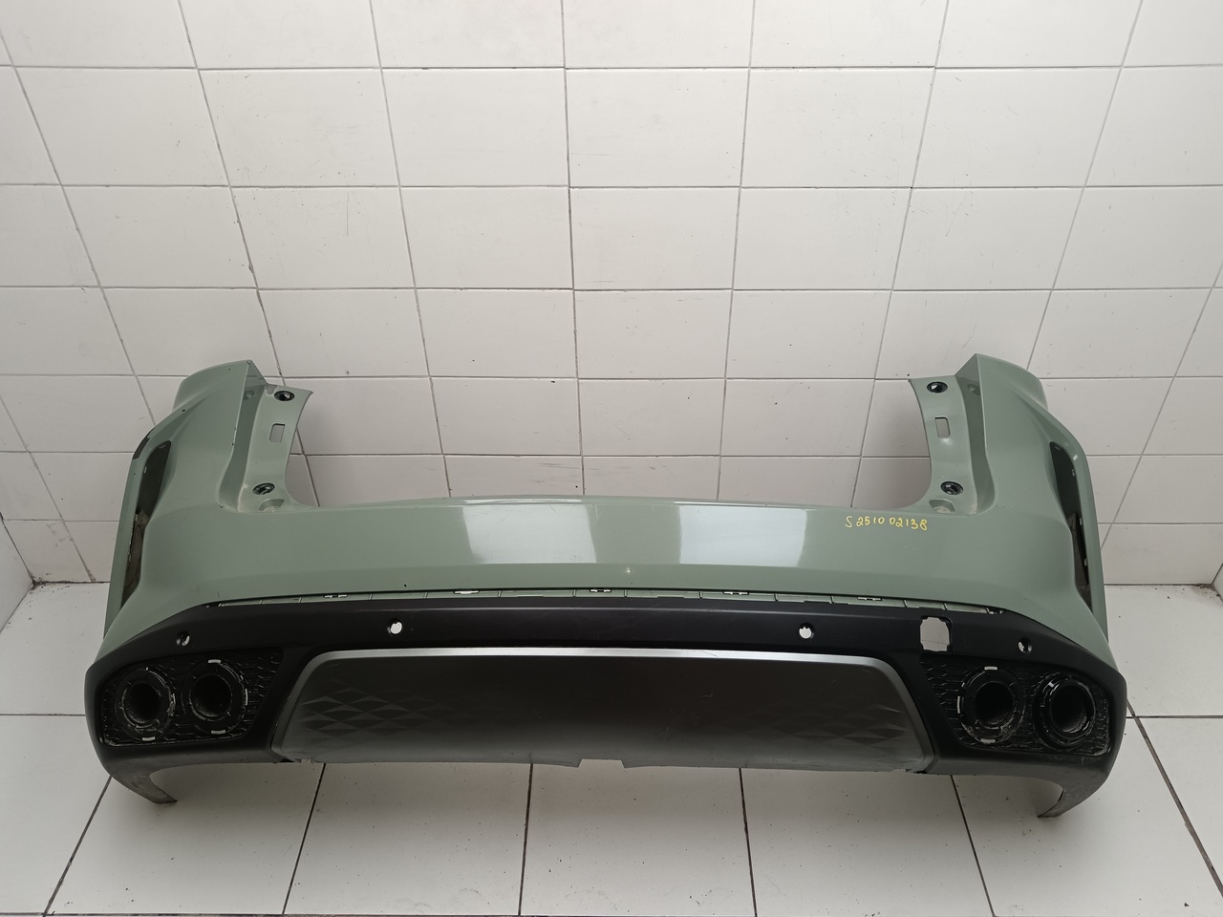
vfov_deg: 51.4
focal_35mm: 27
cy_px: 458
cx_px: 612
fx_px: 954
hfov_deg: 65.3
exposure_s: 1/100
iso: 327
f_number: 1.9
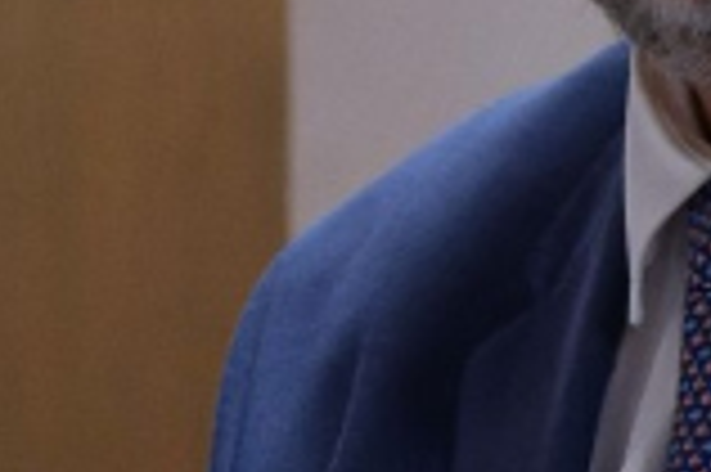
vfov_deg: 0.9
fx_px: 30028
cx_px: 518
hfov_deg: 1.4
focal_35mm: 1522
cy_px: 70
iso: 4000
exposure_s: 1/125
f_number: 6.3
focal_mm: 200
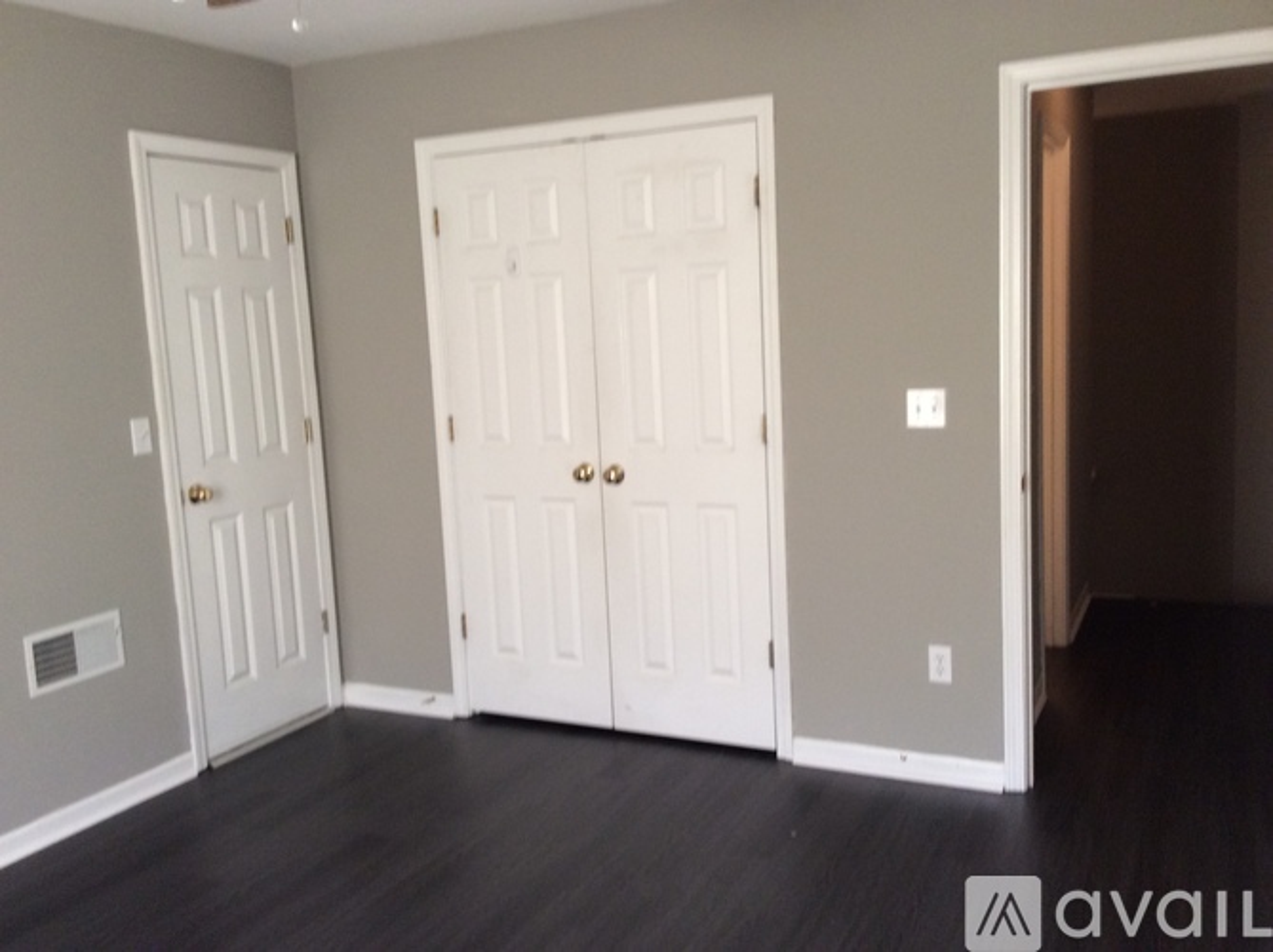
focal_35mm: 32
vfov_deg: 44.1
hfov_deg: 56.9
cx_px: 636
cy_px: 476
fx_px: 1175
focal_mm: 3.3
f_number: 2.4
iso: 64
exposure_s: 1/24
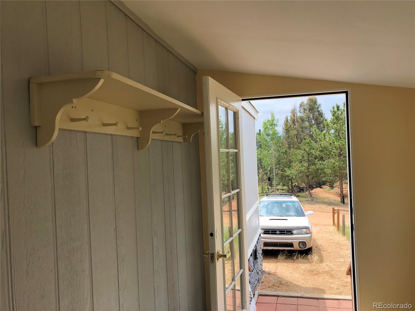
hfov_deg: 63.4
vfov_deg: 49.7
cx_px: 208
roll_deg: +2.5
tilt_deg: -0.6
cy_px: 156
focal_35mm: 28
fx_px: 336
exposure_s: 1/510
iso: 20
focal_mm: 3.99
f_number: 1.8
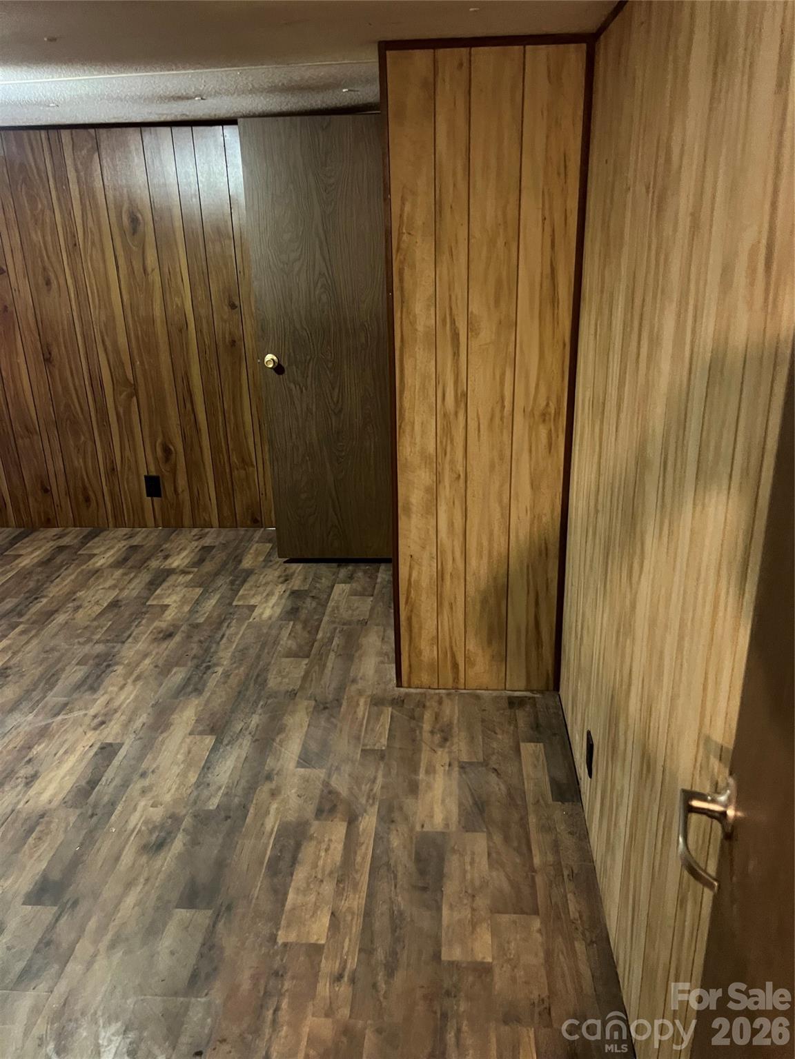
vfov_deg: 67.3
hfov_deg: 53.1
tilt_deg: -21.1
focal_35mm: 26
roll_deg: +1.6
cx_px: 398
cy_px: 530
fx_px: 796
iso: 500
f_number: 1.5
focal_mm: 5.7
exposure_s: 1/30
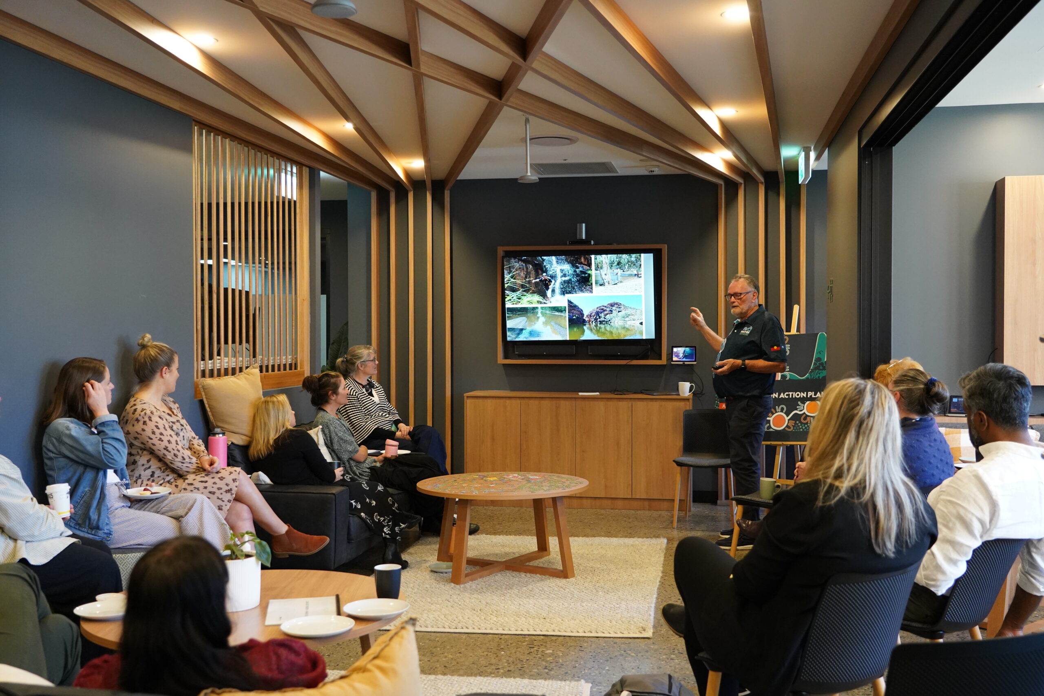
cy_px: 348
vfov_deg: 37.9
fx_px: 1015
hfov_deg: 54.4
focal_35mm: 35
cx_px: 522
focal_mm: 35
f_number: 4
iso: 5000
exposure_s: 1/160
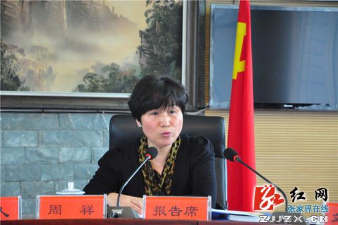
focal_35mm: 128
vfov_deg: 10.7
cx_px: 169
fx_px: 1195
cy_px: 112
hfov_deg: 16.1
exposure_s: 1/30
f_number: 5.6
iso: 2800
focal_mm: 85
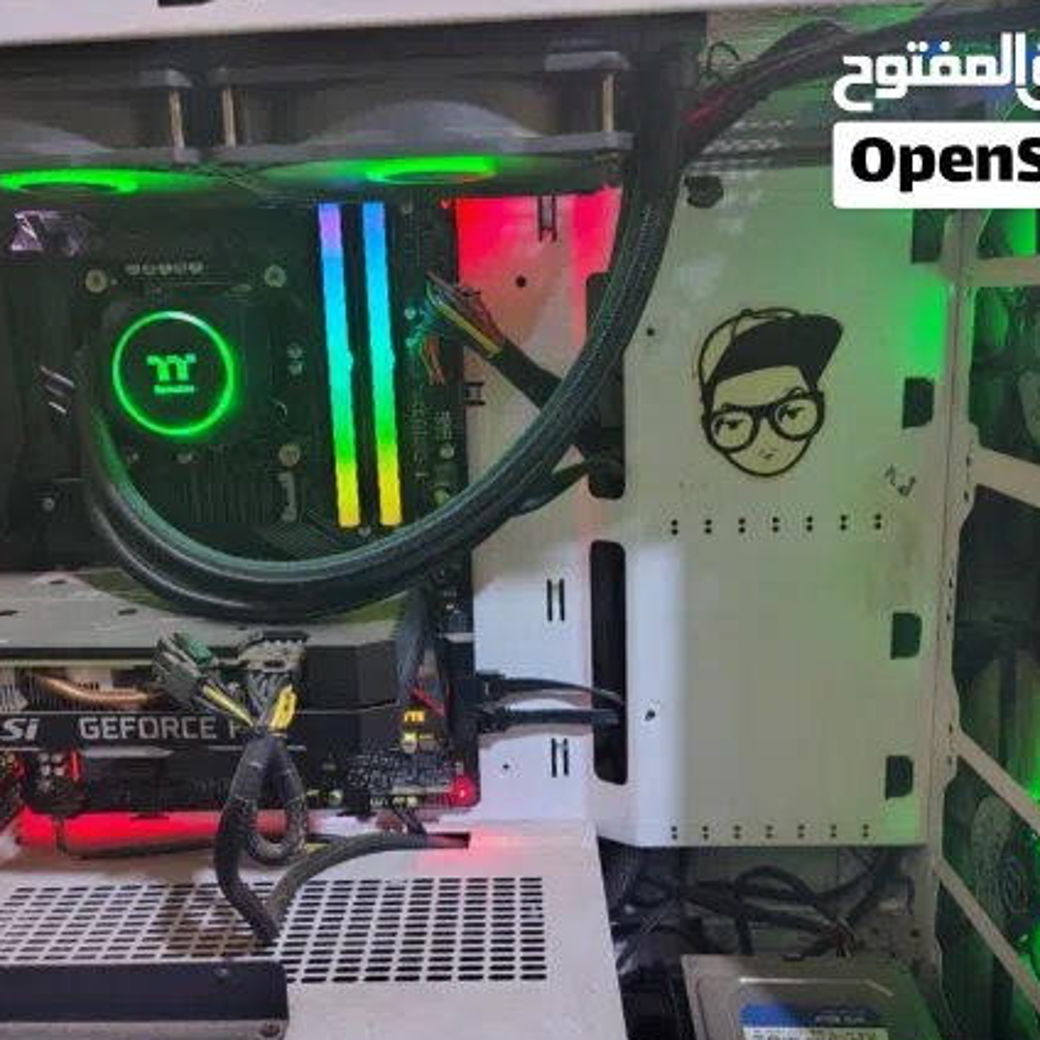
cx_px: 464
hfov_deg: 51.0
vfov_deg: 51.0
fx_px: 1088
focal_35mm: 32
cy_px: 562
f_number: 1.8
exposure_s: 1/50
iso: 1544
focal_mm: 5.56
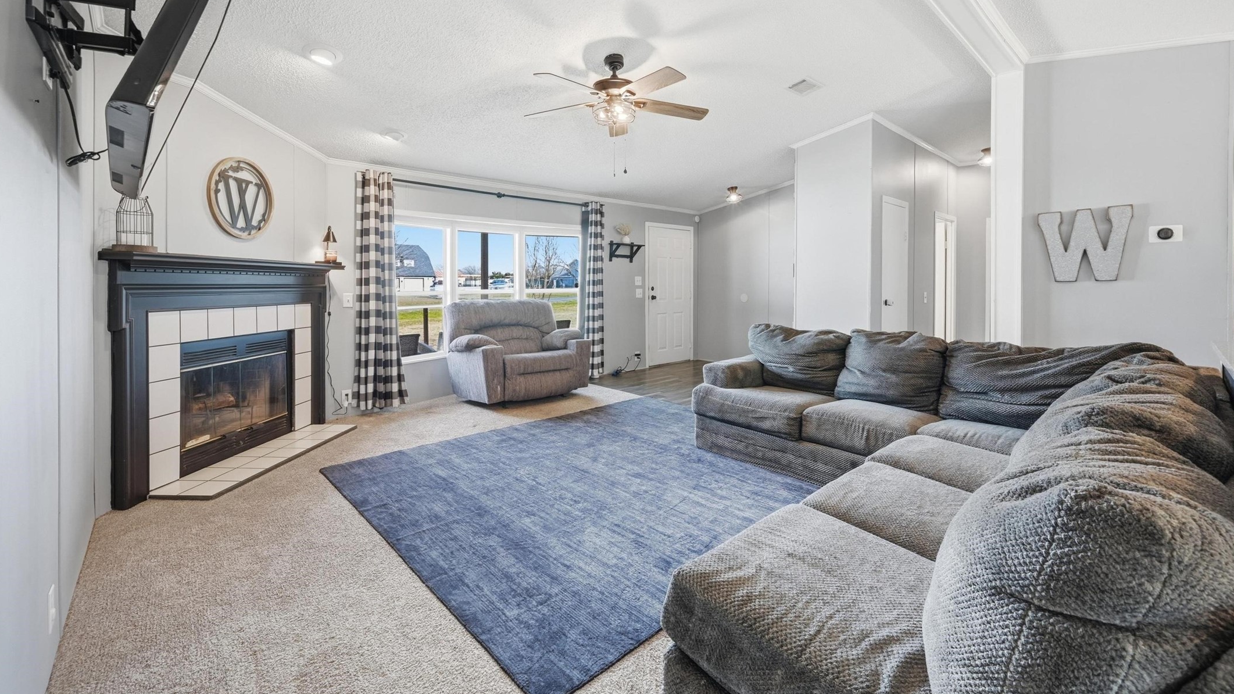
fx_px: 491
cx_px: 614
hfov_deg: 103.0
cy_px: 283
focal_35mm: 15
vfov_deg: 69.9
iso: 400
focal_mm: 14
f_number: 9
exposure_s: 1/125
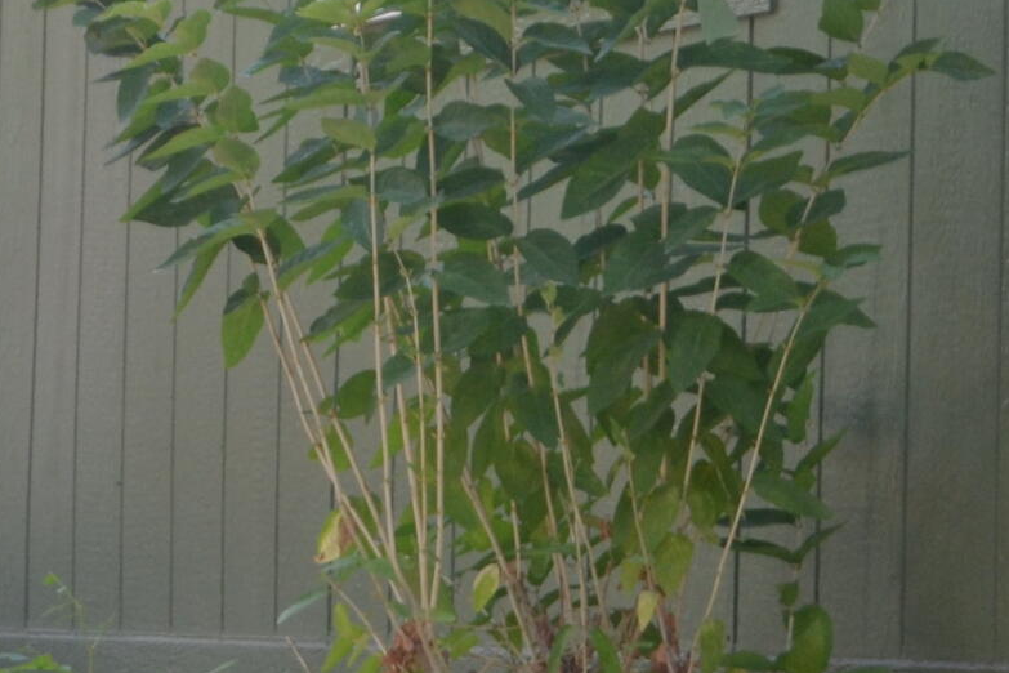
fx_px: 5157
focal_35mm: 184
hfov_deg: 11.0
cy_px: 99
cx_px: -159
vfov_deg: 7.4
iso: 360
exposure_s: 1/125
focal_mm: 32
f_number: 5.6
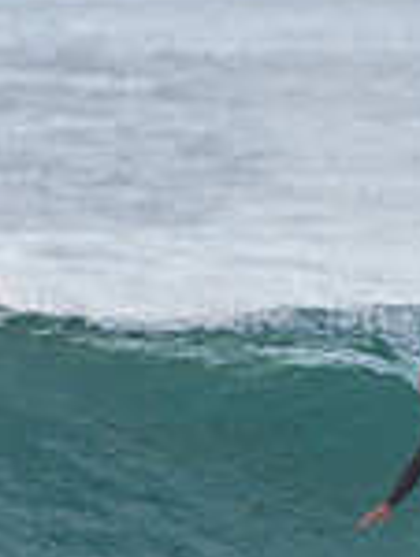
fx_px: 36764
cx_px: 302
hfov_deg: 0.7
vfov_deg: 0.9
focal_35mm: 2279
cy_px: 507
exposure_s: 1/2000
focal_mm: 500
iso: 560
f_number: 5.6
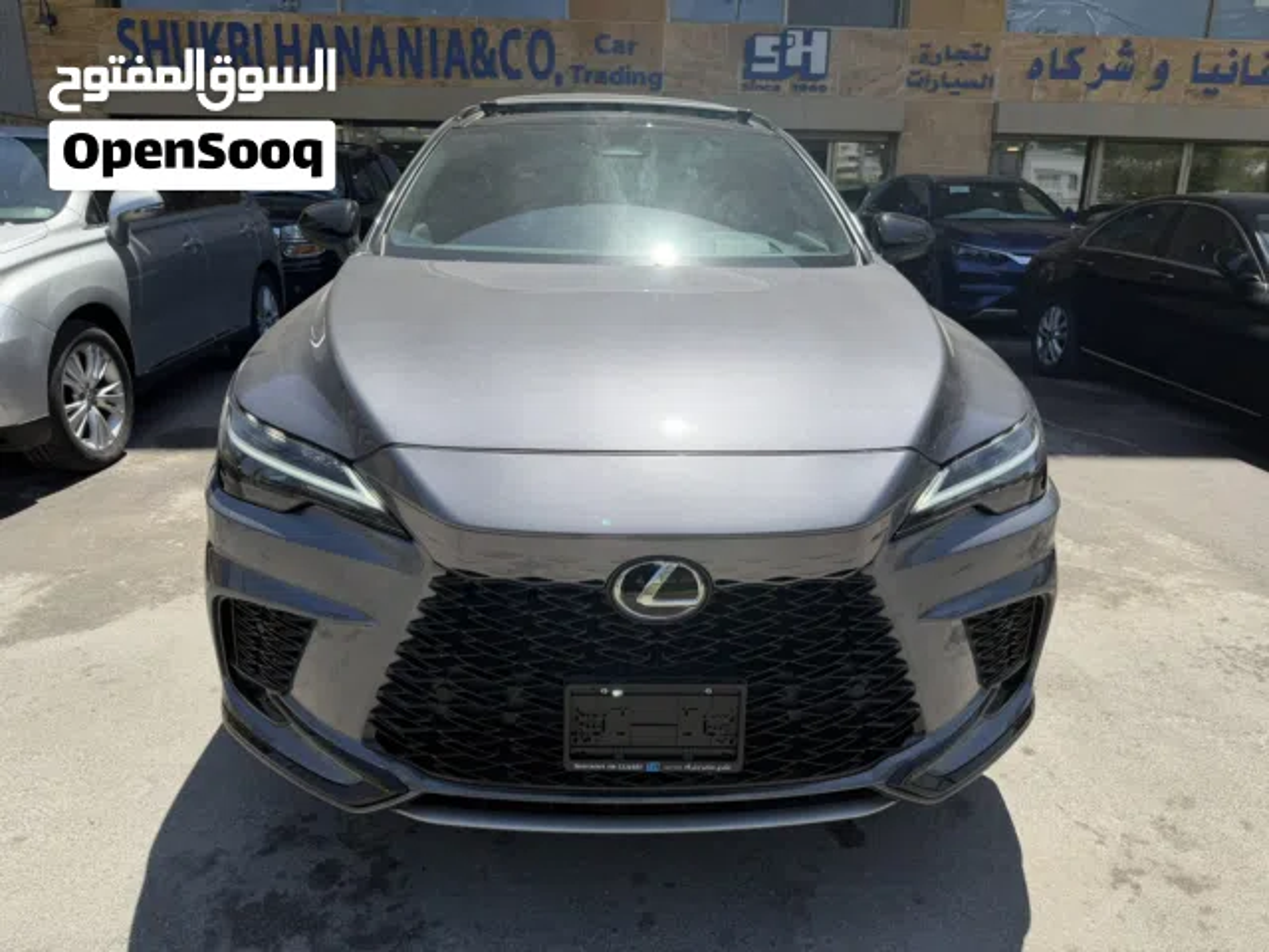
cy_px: 476
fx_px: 880
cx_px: 634
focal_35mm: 24
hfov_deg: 71.6
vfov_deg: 56.8
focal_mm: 6.76
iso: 80
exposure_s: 1/4167
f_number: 1.78
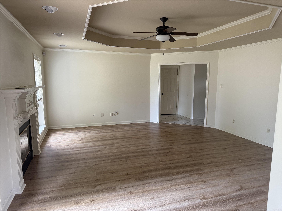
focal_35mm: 24
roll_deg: -0.1
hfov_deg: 71.6
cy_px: 106
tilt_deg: -6.8
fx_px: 196
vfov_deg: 56.8
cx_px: 141
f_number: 1.78
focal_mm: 6.76
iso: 200
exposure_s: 1/121
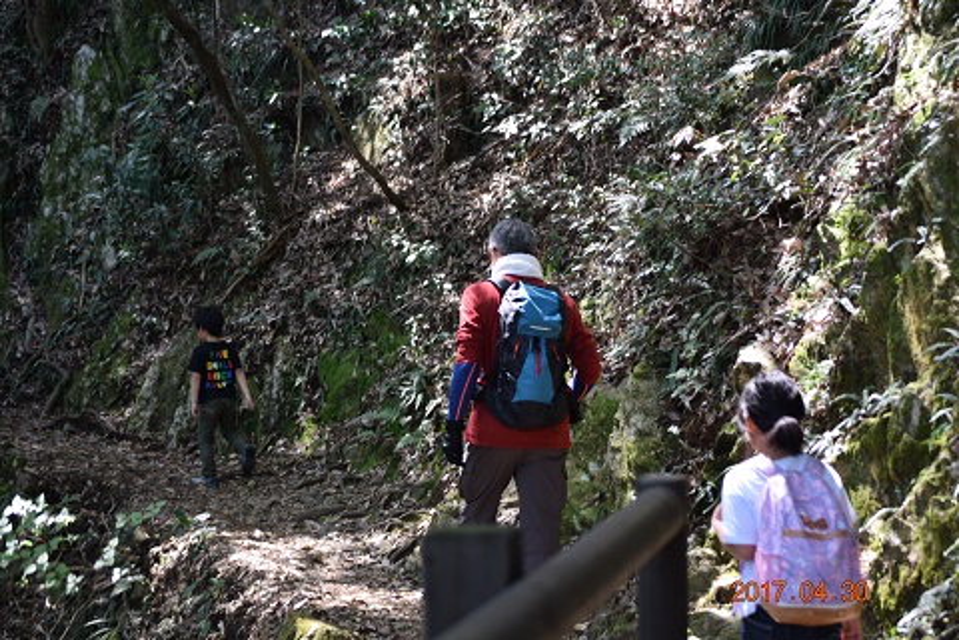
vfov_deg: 16.6
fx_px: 2198
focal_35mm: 82
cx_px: 480
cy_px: 320
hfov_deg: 24.6
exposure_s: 1/80
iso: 400
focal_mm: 55
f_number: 4.5
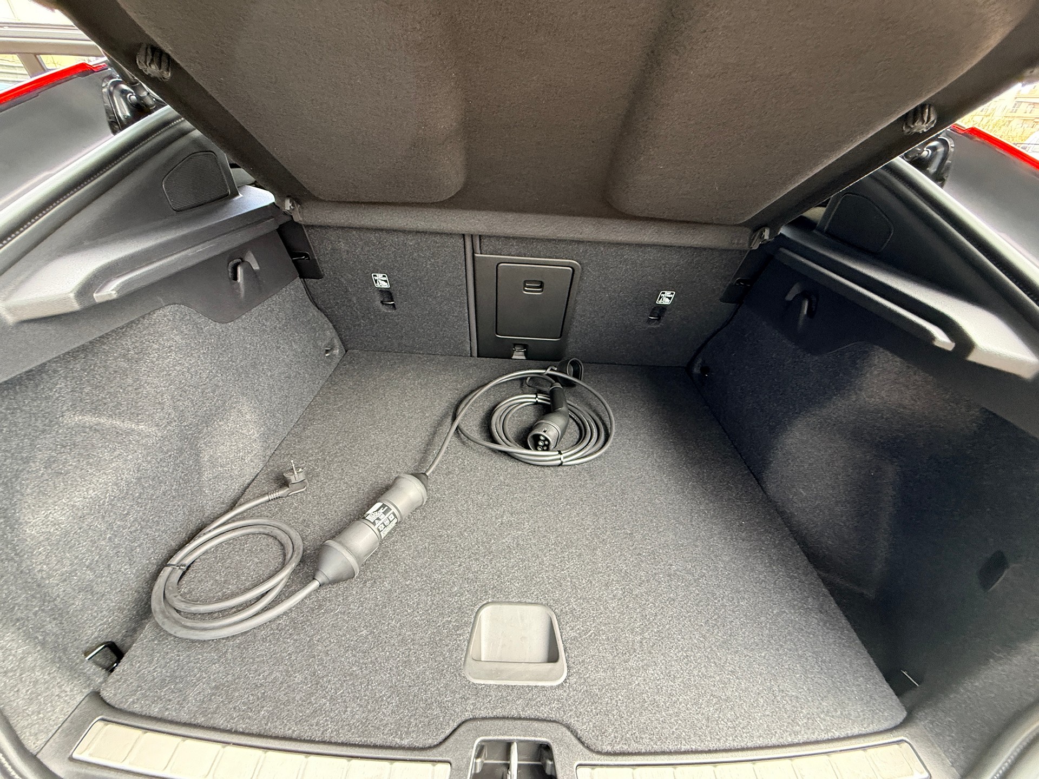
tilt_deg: -32.1
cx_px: 520
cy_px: 390
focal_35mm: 14
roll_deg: -3.7
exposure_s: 1/73
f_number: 2.2
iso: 400
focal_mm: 2.22
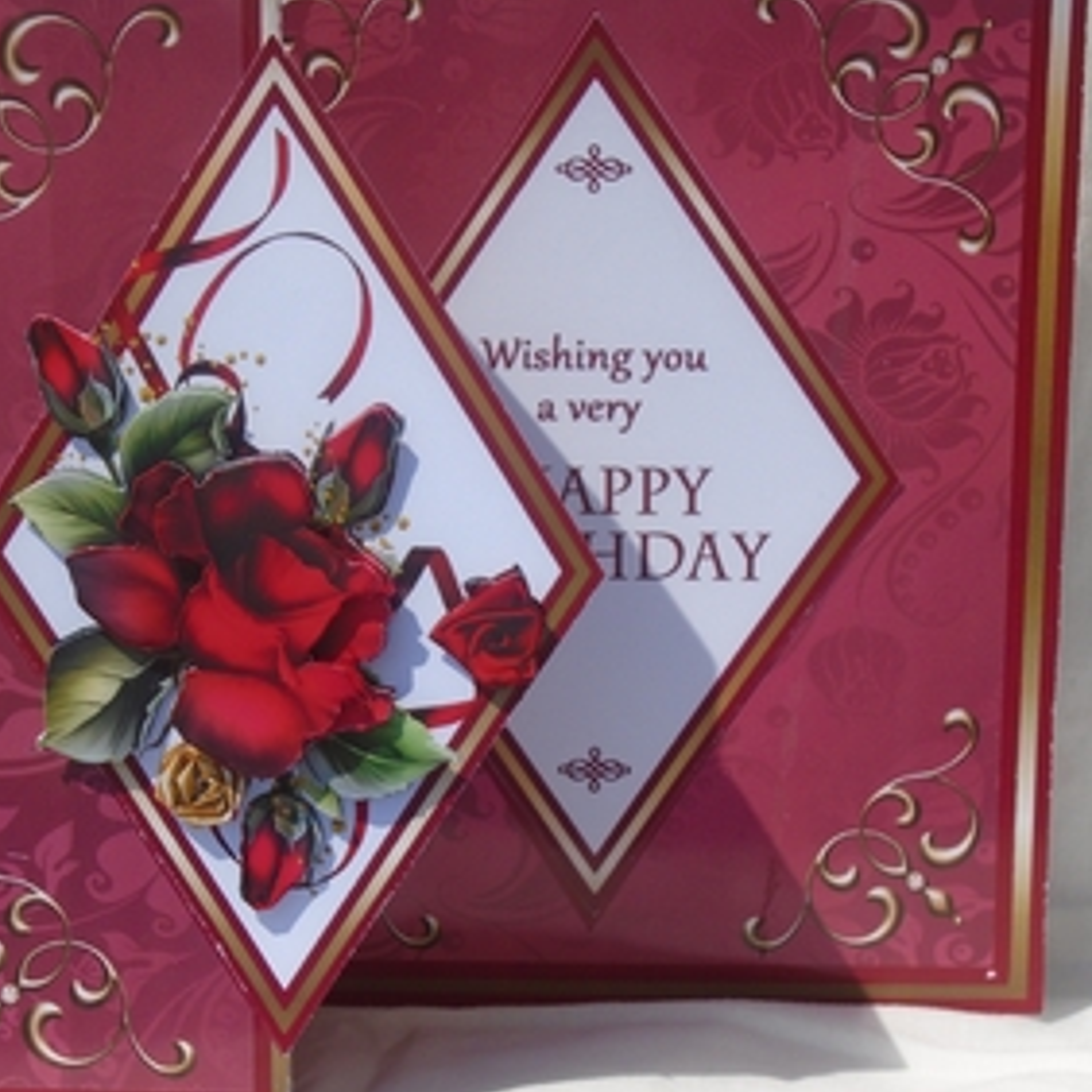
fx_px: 3426
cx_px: 438
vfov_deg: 18.1
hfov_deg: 18.1
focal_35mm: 96
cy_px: 509
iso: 100
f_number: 5.5
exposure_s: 1/800
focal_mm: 12
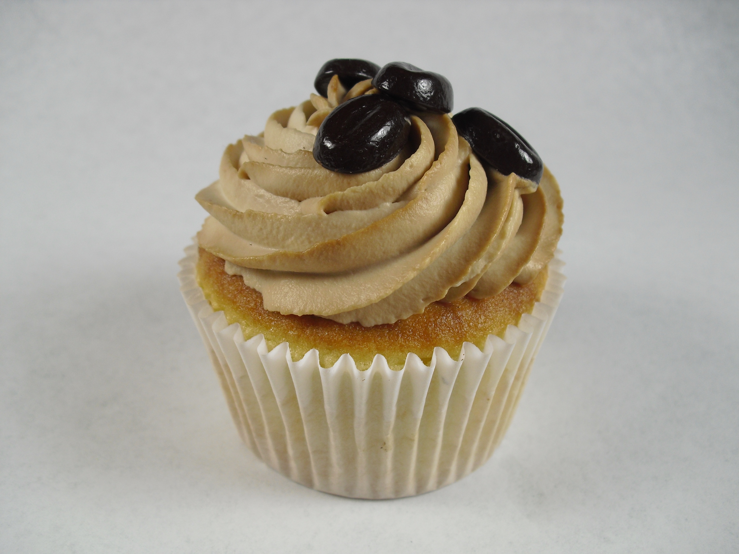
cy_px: 277
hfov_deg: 51.4
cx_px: 370
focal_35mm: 36
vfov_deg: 39.7
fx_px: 769
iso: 100
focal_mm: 6.3
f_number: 3.1
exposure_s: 1/200
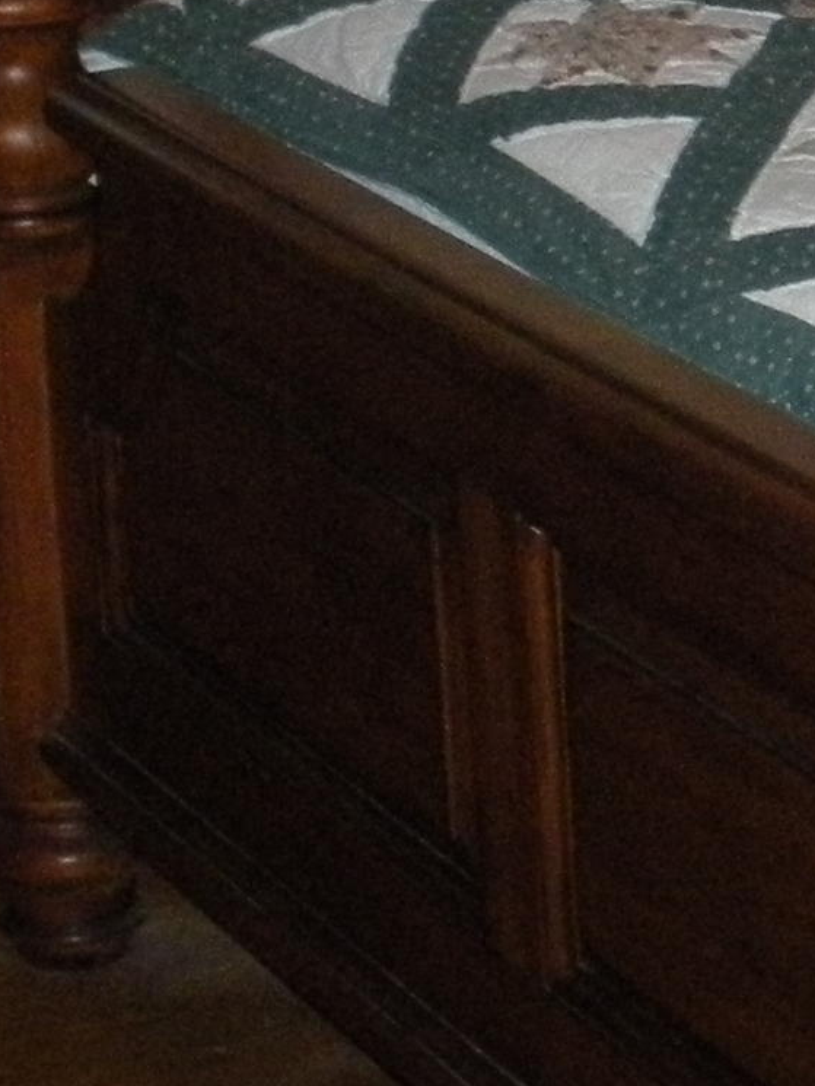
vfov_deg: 13.6
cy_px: -198
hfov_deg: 10.2
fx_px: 4425
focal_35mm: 141
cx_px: 1214
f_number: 3.5
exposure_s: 1/60
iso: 400
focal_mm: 6.3
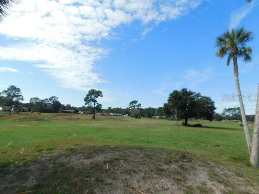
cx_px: 130
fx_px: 172
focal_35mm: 23
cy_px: 97
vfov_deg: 58.9
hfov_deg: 73.9
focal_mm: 4
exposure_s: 1/400
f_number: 6
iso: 125
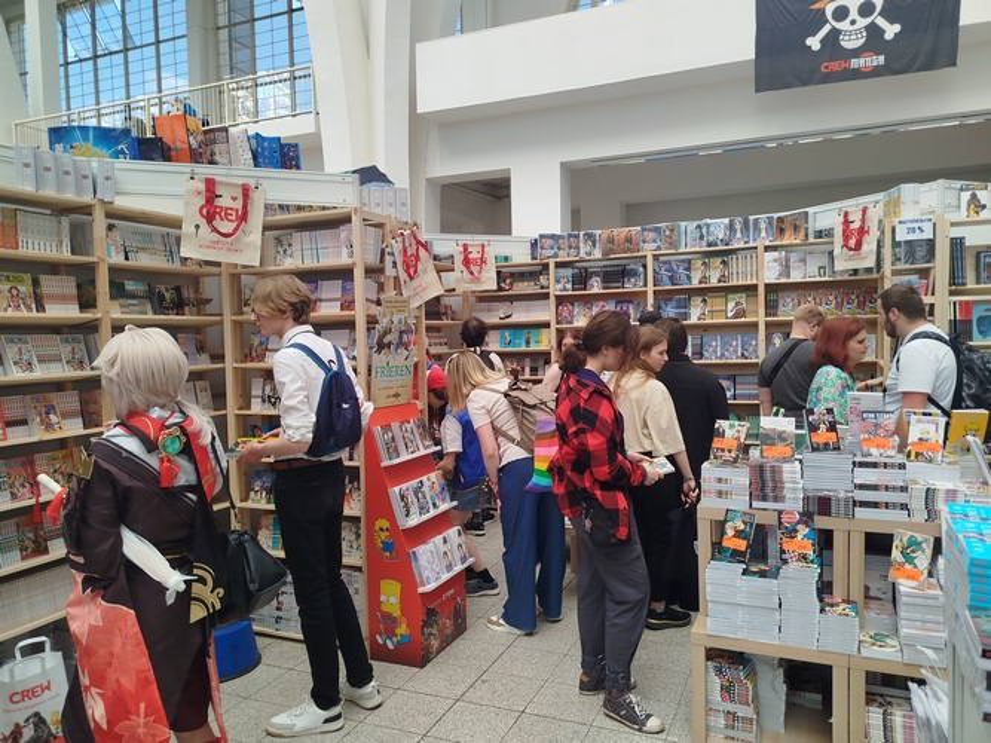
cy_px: 372
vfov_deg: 56.8
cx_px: 496
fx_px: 687
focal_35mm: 24
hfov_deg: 71.6
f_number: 1.7
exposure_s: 1/250
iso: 50
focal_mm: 5.31
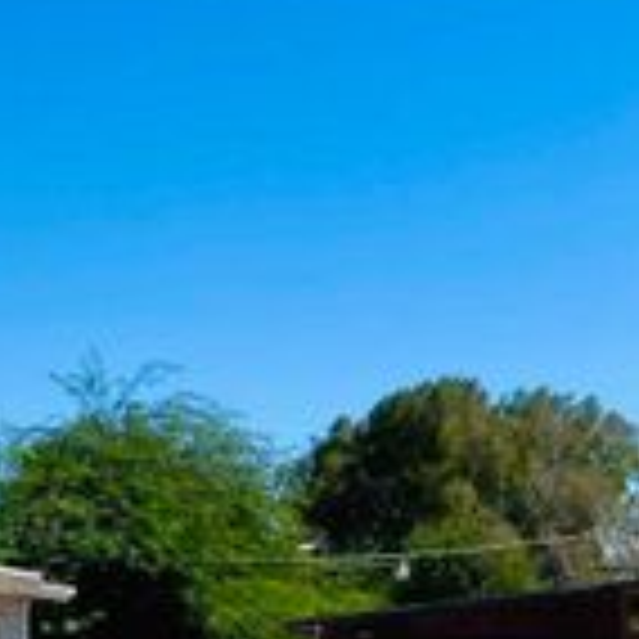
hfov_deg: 17.6
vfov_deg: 21.0
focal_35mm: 81
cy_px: 560
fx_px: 1692
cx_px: -482
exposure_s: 1/5882
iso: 50
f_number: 1.5
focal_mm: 5.7
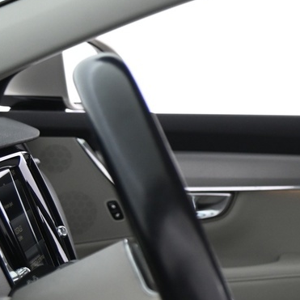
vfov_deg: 16.7
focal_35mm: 104
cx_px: 541
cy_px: 185
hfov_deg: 14.7
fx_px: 1020
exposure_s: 1/20
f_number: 4
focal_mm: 28
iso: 1250
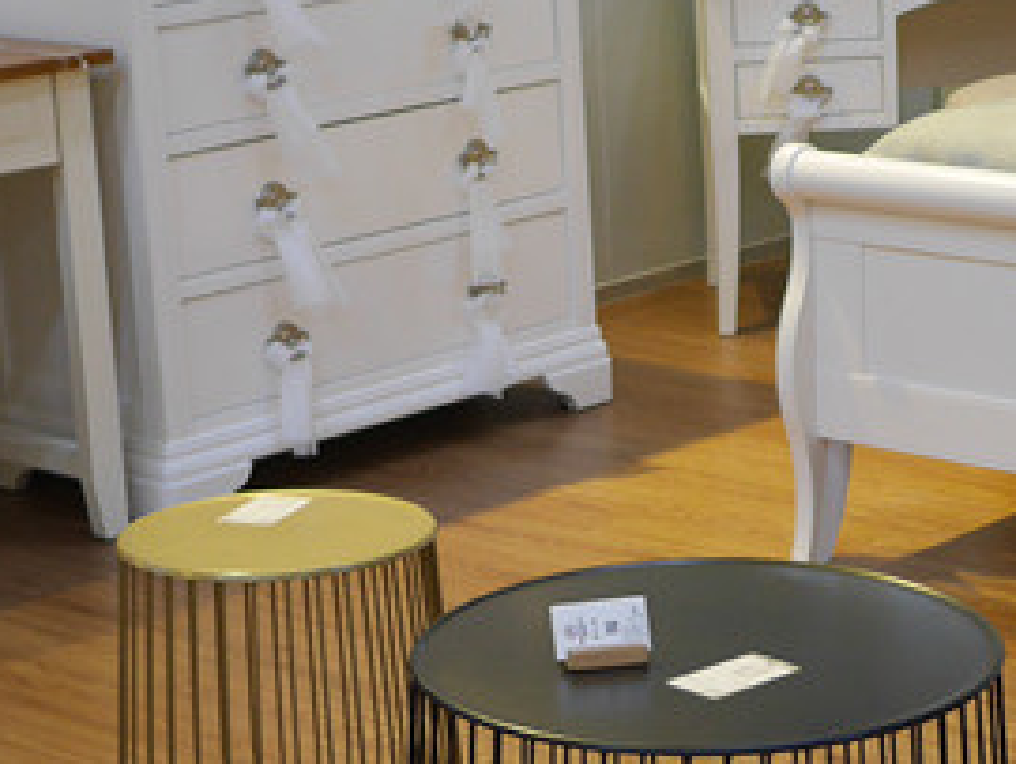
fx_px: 3261
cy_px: 565
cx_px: 779
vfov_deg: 13.3
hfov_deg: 17.6
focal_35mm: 111
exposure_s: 1/60
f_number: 1.7
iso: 320
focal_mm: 15
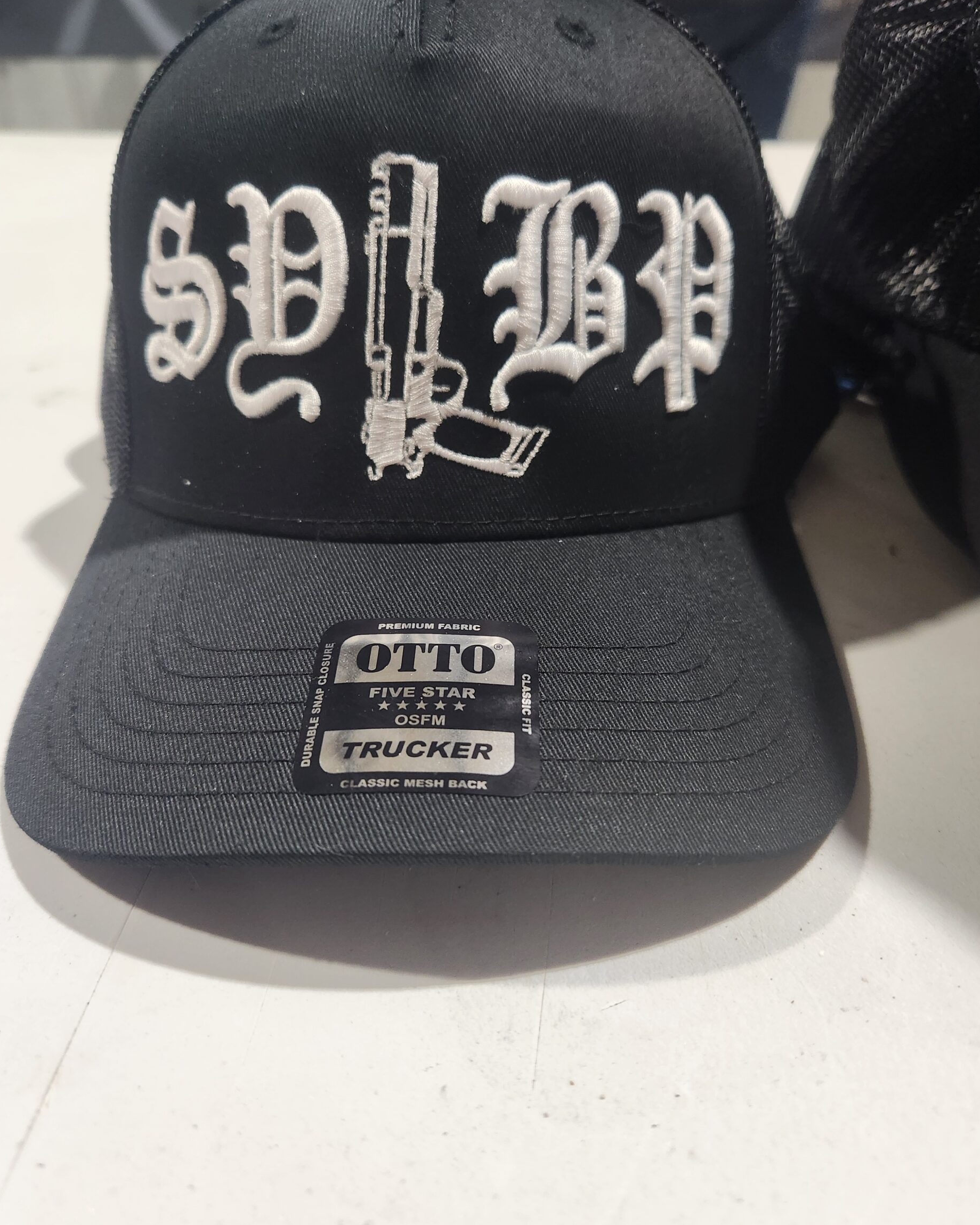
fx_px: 906
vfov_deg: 68.1
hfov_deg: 56.8
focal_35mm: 25
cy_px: 591
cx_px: 491
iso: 320
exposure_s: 1/120
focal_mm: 5.4
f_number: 1.8
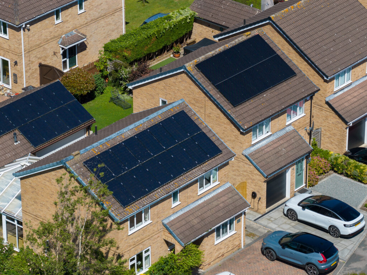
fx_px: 1781
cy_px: 138
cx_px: 184
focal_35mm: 168
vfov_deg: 8.8
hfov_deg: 11.8
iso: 100
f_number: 2.8
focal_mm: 40
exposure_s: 1/800
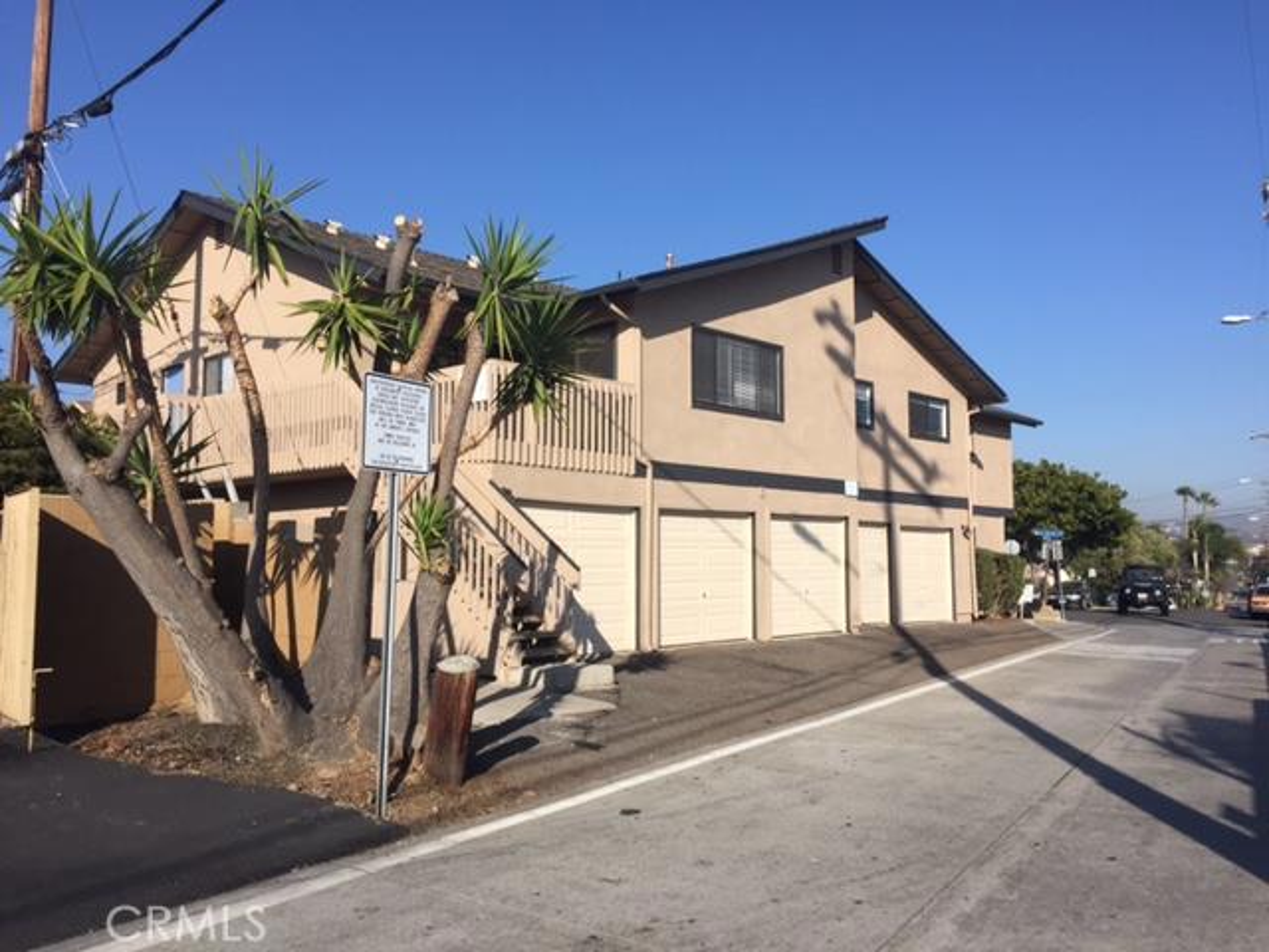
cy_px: 476
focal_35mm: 29
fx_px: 1063
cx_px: 634
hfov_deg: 61.7
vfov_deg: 48.2
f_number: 2.2
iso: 32
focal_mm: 4.15
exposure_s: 1/2475
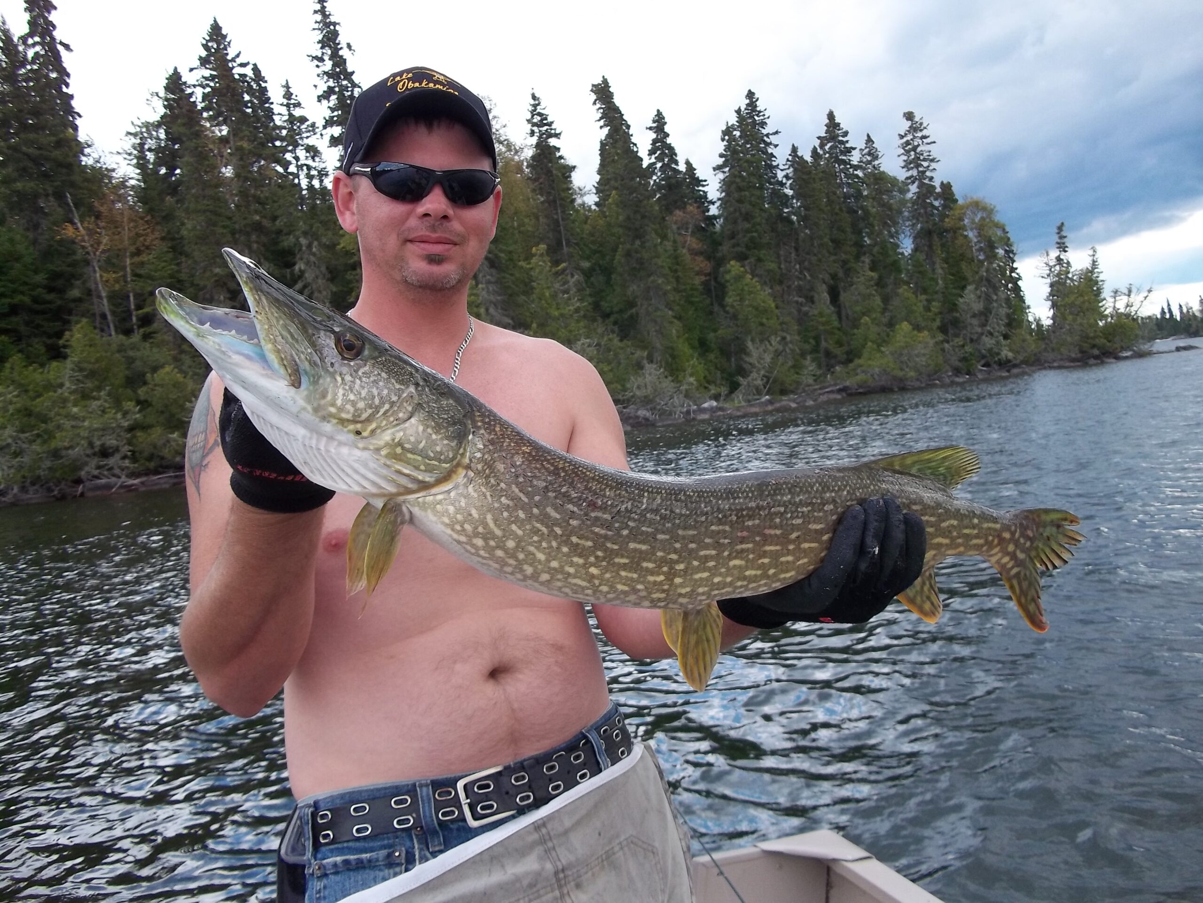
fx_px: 1112
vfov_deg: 44.2
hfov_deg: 56.8
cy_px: 452
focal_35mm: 32
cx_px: 602
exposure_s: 1/400
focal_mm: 5.7
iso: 80
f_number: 2.9
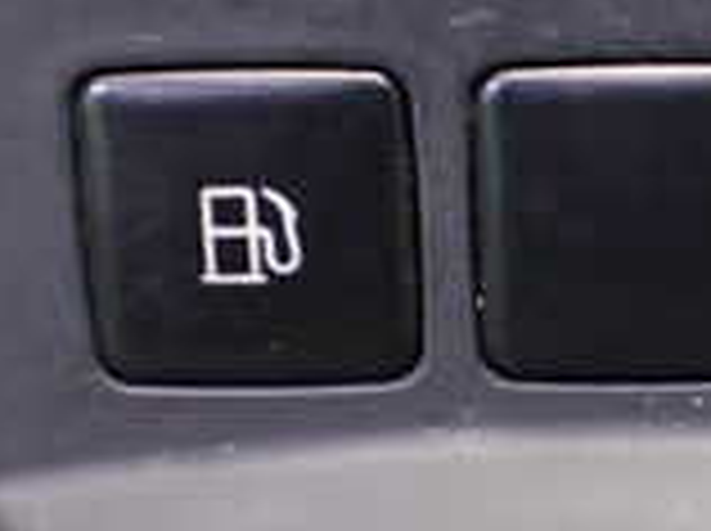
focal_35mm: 114
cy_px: 288
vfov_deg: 13.0
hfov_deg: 17.0
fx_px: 2338
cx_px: 684
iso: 800
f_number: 2.3
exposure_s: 1/60
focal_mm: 5.4
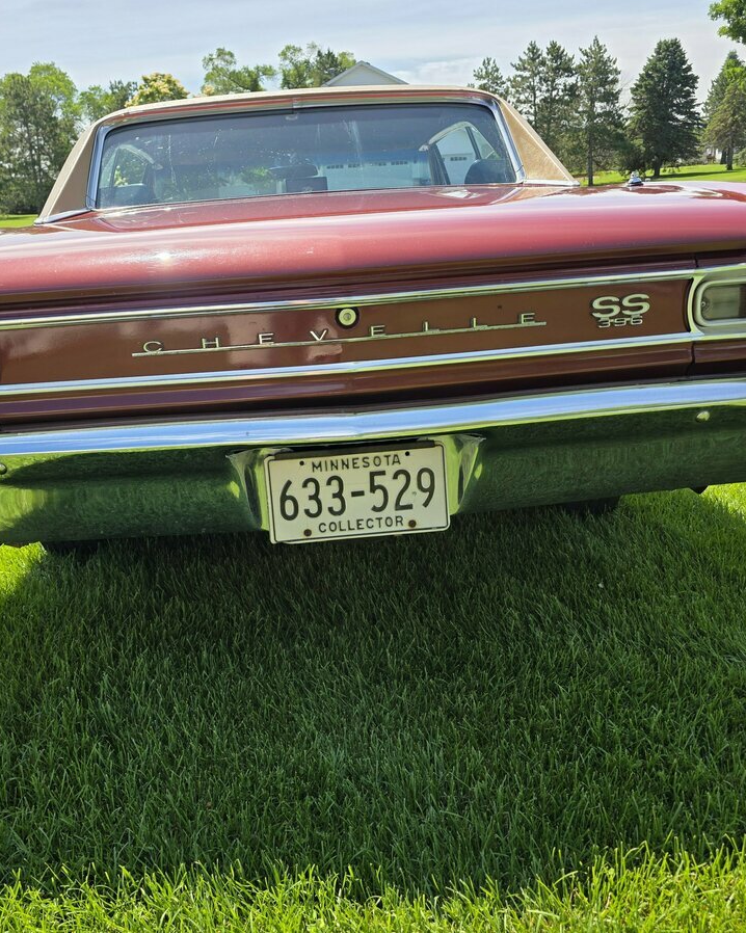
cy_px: 466
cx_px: 322
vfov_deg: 58.8
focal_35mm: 30
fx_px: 828
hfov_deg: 48.4
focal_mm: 6.3
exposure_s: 1/2929
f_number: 1.7
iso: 80
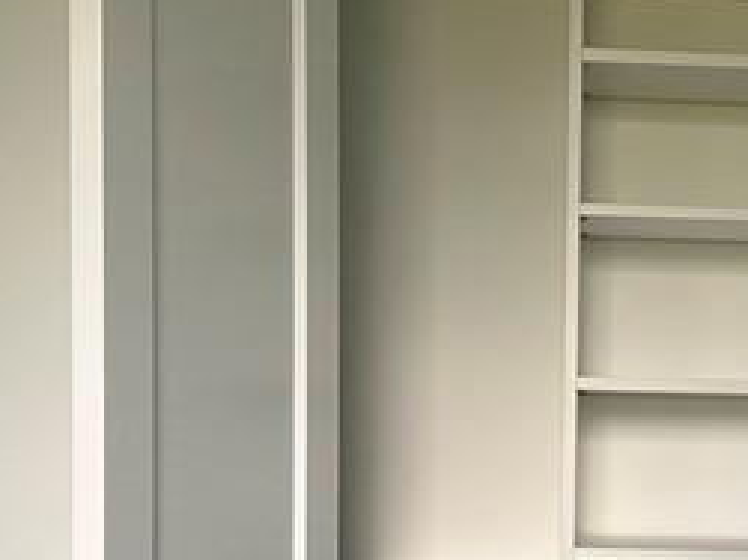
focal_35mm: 98
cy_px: 539
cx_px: 784
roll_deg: -0.7
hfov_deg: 19.4
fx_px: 2117
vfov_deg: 14.9
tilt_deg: -3.5
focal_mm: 6.86
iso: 160
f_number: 1.78
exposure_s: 1/121
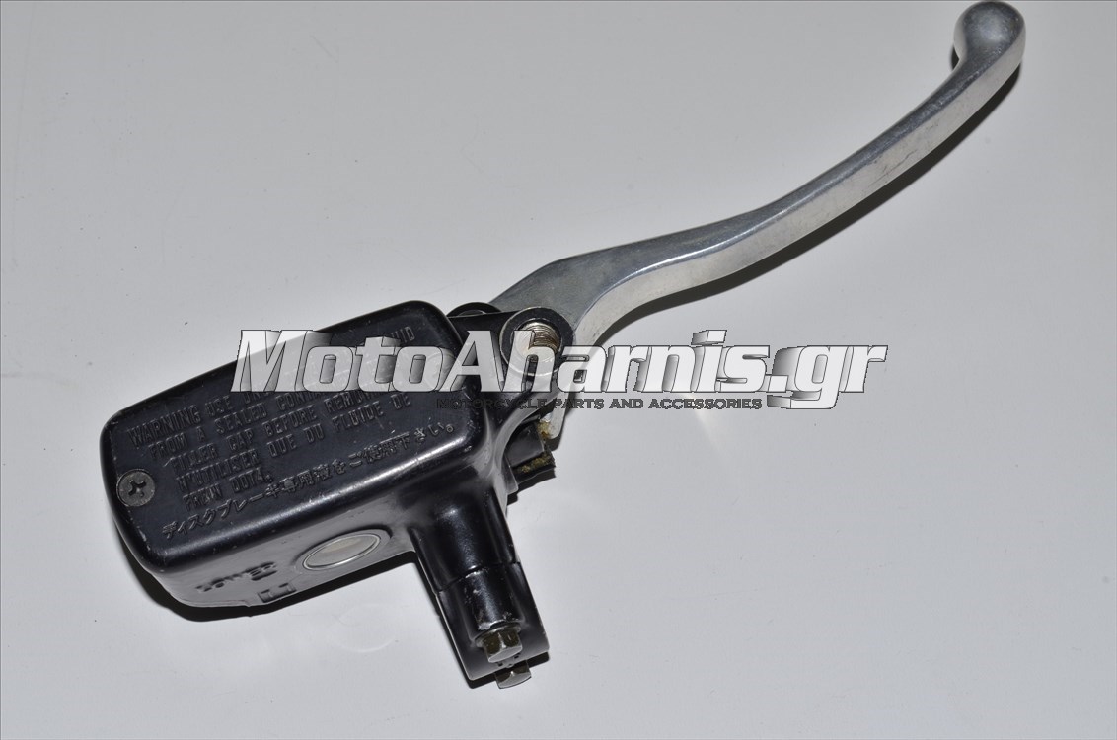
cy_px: 370
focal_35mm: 72
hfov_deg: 28.1
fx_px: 2230
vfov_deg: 18.8
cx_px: 558
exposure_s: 1/125
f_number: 18
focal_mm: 48
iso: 160
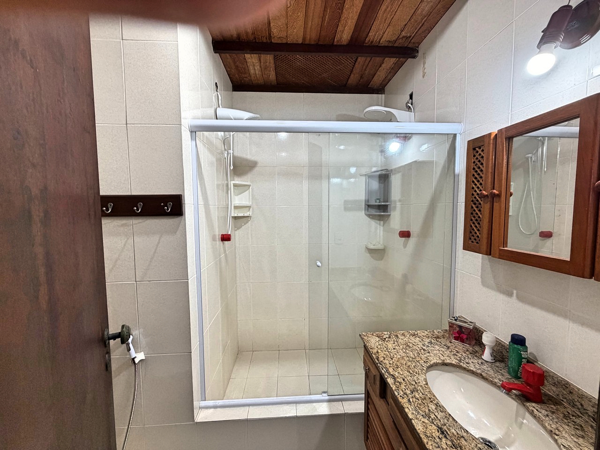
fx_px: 243
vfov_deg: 85.7
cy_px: 225
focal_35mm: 14
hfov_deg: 102.1
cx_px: 300
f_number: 2.2
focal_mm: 2.22
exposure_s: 1/120
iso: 320
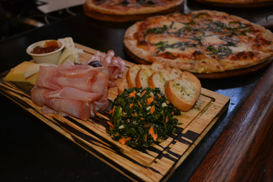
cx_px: 136
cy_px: 91
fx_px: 273
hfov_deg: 53.1
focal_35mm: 36
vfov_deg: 36.9
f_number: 4
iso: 1600
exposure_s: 1/60
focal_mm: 24
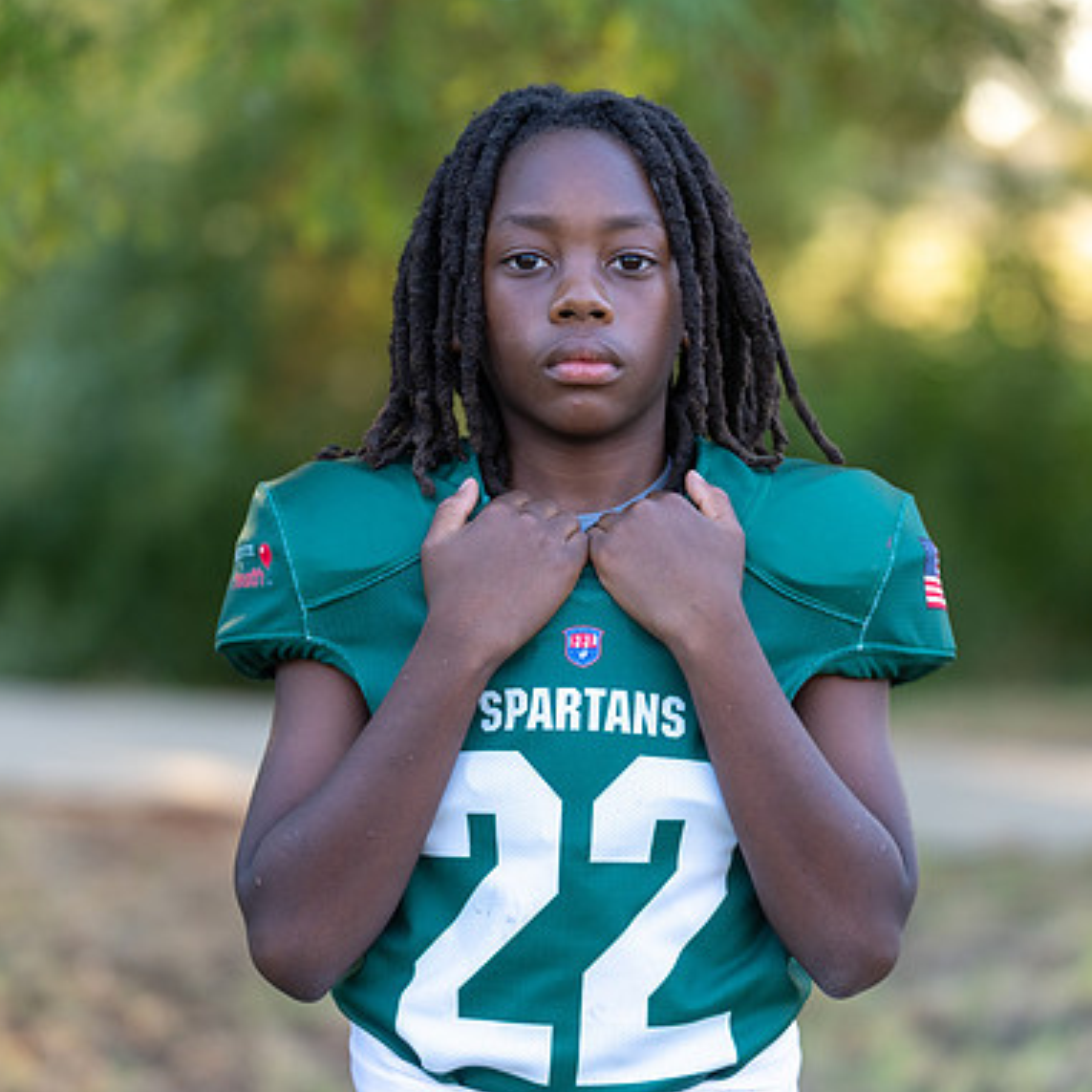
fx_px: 5461
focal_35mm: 153
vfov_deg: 11.4
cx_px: 578
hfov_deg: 11.4
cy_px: 548
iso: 320
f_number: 2.8
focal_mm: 117
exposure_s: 1/320
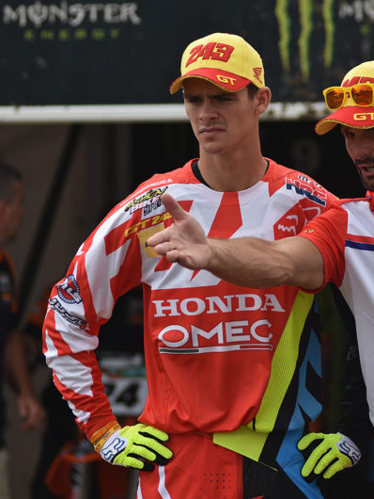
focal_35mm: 294
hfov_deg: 5.1
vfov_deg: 6.7
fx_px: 4228
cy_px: 249
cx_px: 325
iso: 100
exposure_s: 1/1000
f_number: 2.8
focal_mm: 135
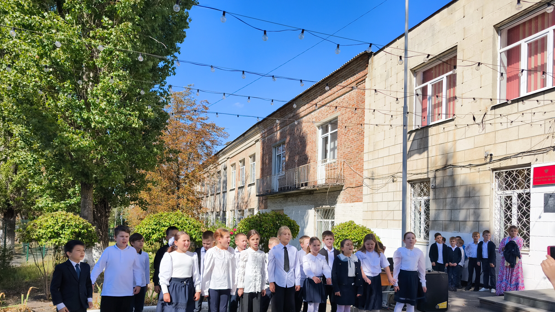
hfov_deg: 71.9
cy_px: 215
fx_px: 383
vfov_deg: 43.6
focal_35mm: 26
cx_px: 273
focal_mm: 6.57
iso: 100
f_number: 1.6
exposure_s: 1/7659
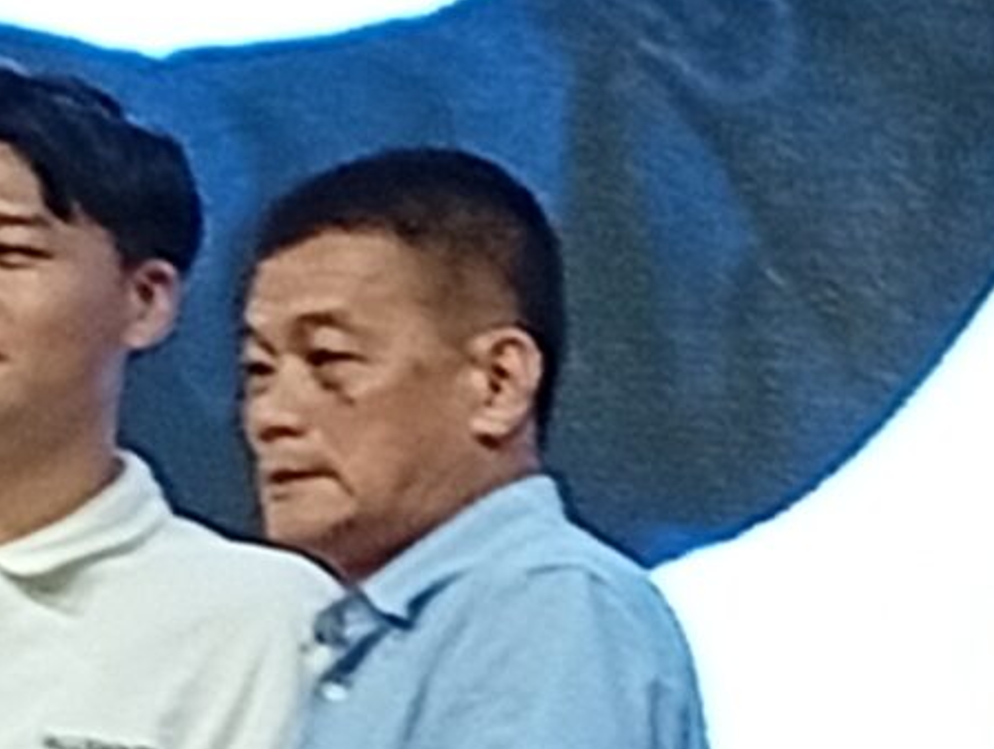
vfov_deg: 4.0
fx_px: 10811
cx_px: 693
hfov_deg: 5.3
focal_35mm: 376
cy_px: 732
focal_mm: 3.98
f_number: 1.8
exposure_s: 1/30
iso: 207
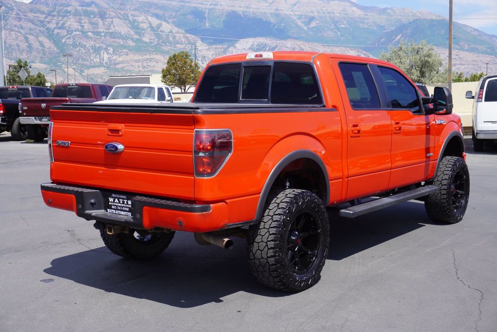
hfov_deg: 42.3
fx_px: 642
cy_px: 166
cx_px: 248
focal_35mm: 46
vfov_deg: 29.0
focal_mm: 31
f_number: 10
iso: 100
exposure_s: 1/125
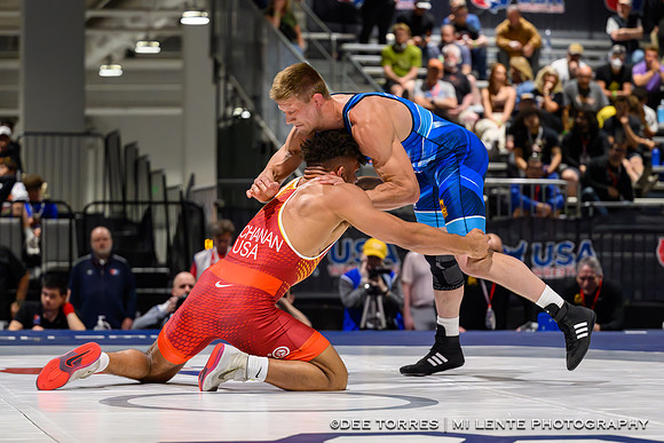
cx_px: 277
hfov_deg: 17.2
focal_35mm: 119
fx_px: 2194
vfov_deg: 11.5
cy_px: 240
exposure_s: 1/800
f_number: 2.8
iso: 7200
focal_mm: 87
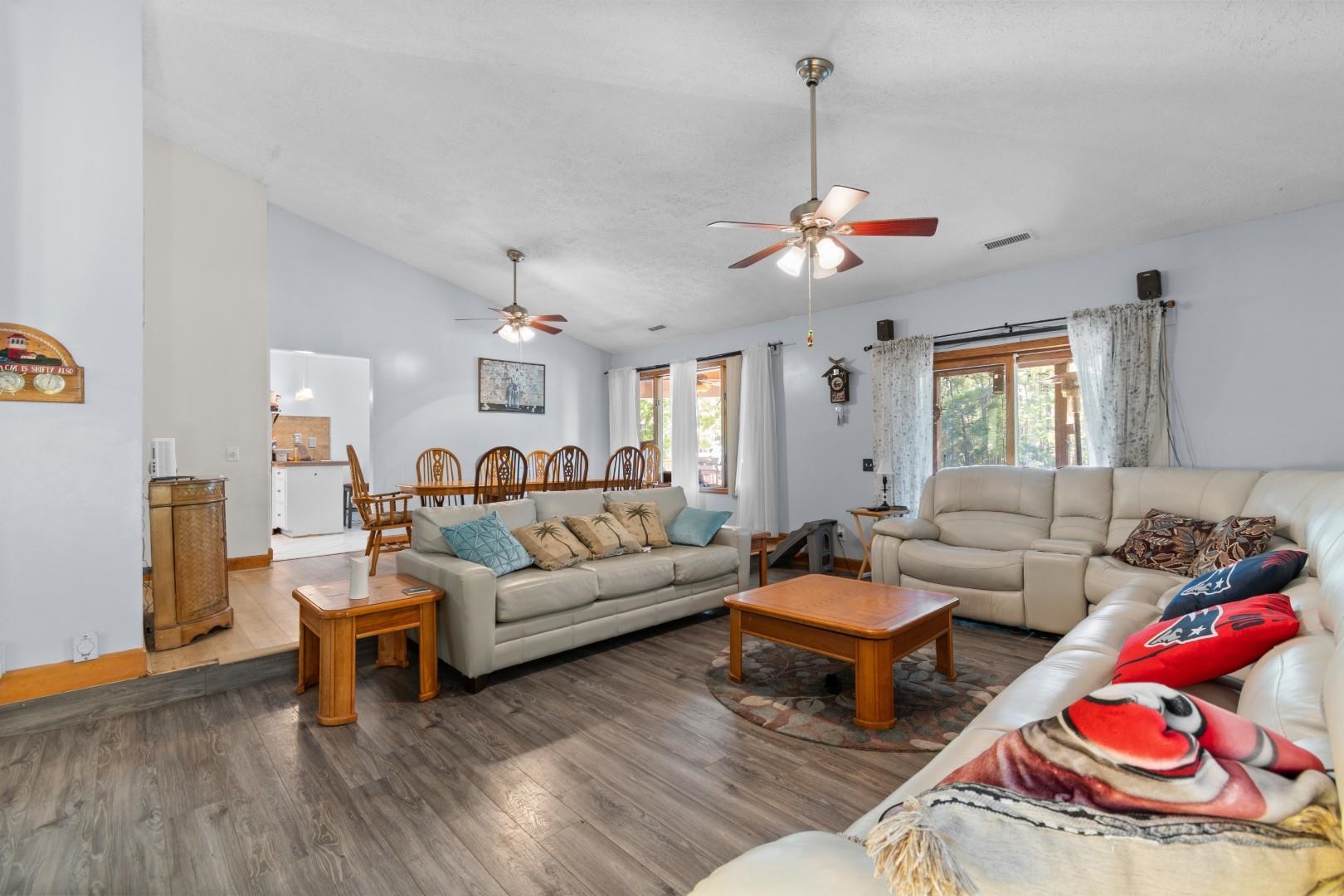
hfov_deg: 100.4
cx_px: 672
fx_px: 560
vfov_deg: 77.3
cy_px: 448
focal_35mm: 15
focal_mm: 10
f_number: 4.5
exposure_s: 1
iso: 100
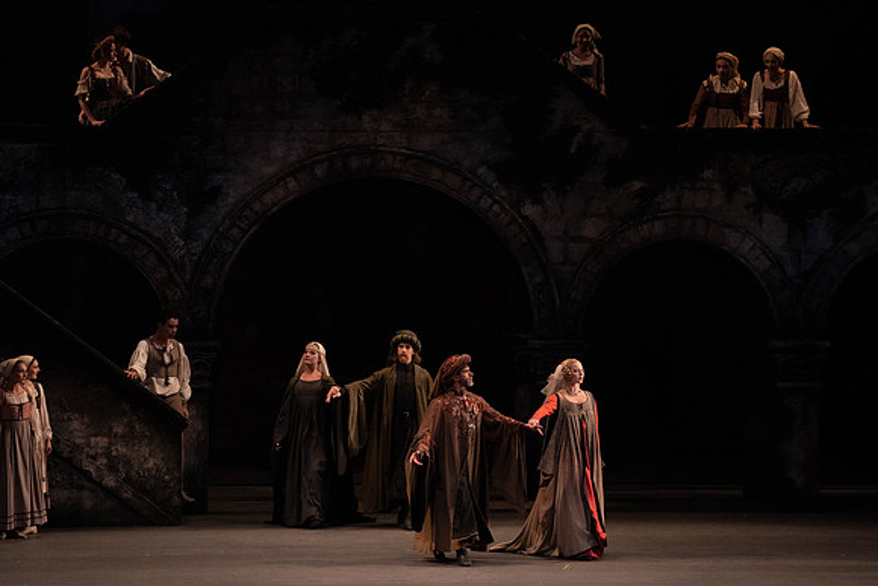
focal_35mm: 187
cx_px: 439
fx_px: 4562
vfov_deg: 7.3
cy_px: 293
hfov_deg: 11.0
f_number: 7.1
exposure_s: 1/320
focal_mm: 187
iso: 6400
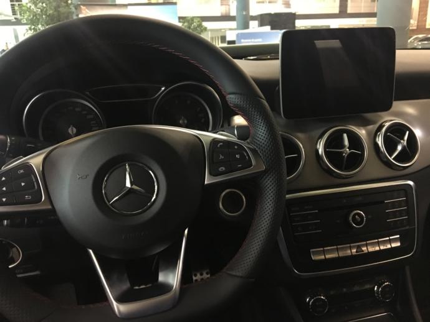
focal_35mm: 29
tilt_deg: -16.0
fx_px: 360
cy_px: 161
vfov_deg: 48.3
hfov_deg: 61.6
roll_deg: +2.8
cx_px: 215
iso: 320
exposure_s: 1/17
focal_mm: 4.15
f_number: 2.2
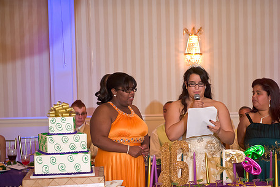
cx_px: 172
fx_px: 692
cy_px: 113
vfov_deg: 15.3
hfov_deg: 22.8
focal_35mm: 89
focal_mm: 70
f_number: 3.2
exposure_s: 1/125
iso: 3200
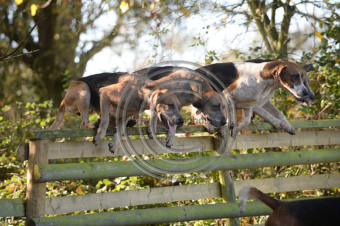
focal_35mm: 175
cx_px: 170
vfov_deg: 7.8
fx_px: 1652
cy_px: 113
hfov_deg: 11.8
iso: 1000
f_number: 3.2
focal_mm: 175
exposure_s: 1/1000
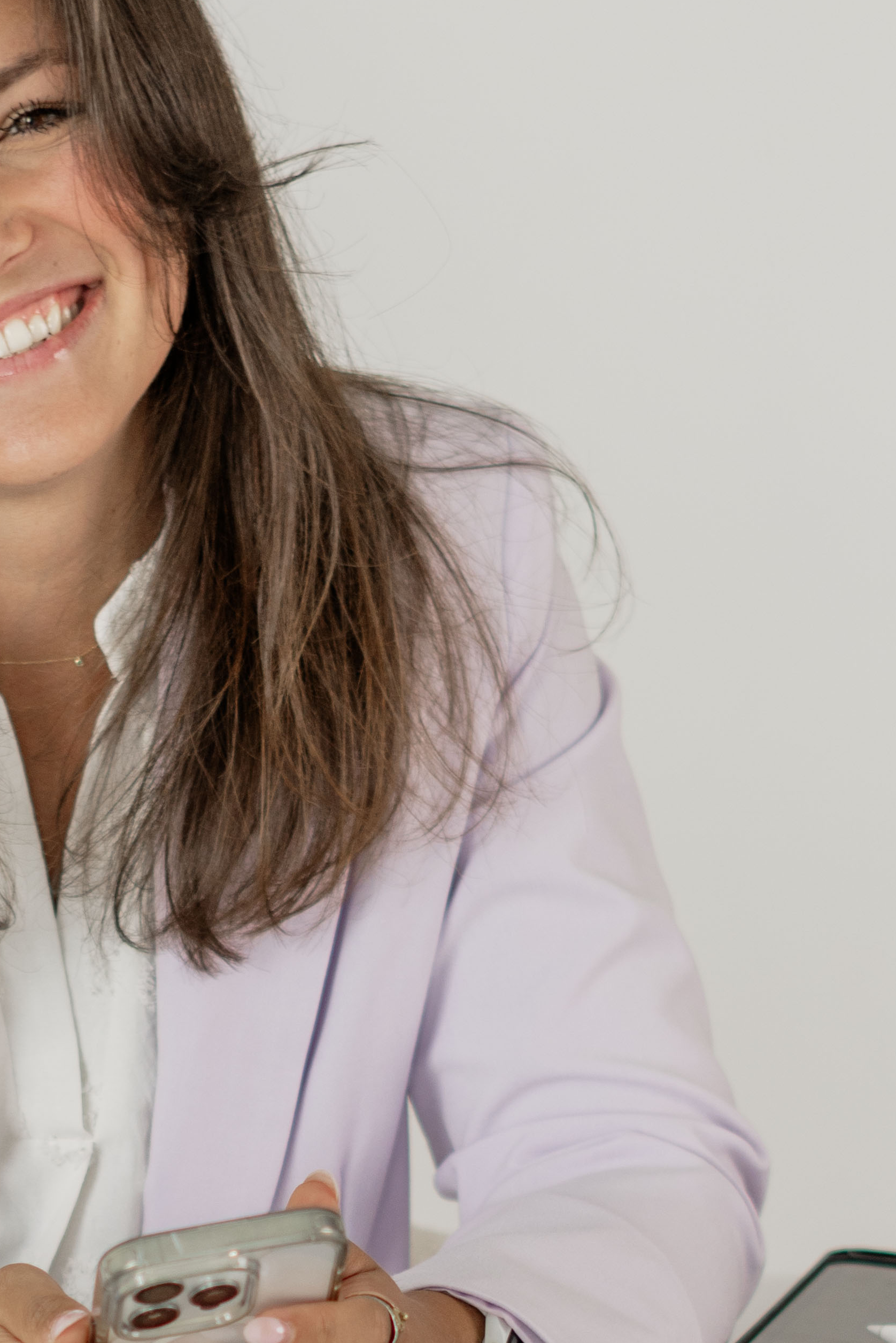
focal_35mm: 189
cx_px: -25
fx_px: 7055
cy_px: 1466
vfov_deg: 10.7
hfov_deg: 7.2
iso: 160
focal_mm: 50
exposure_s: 1/200
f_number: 2.2
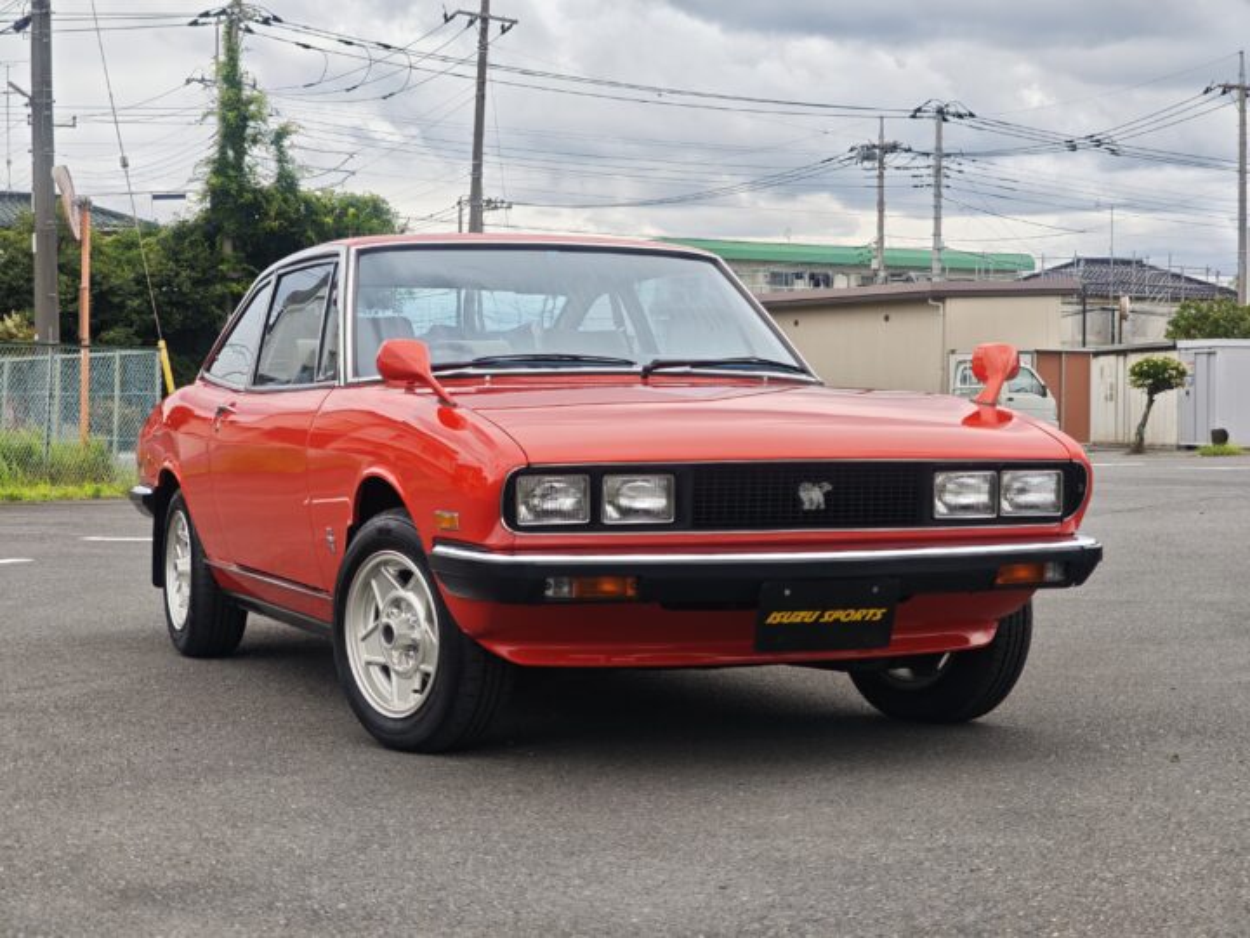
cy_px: 469
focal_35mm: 70
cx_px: 625
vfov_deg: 21.0
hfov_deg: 27.8
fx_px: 2528
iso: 50
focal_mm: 11.5
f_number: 1.8
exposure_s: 1/1564
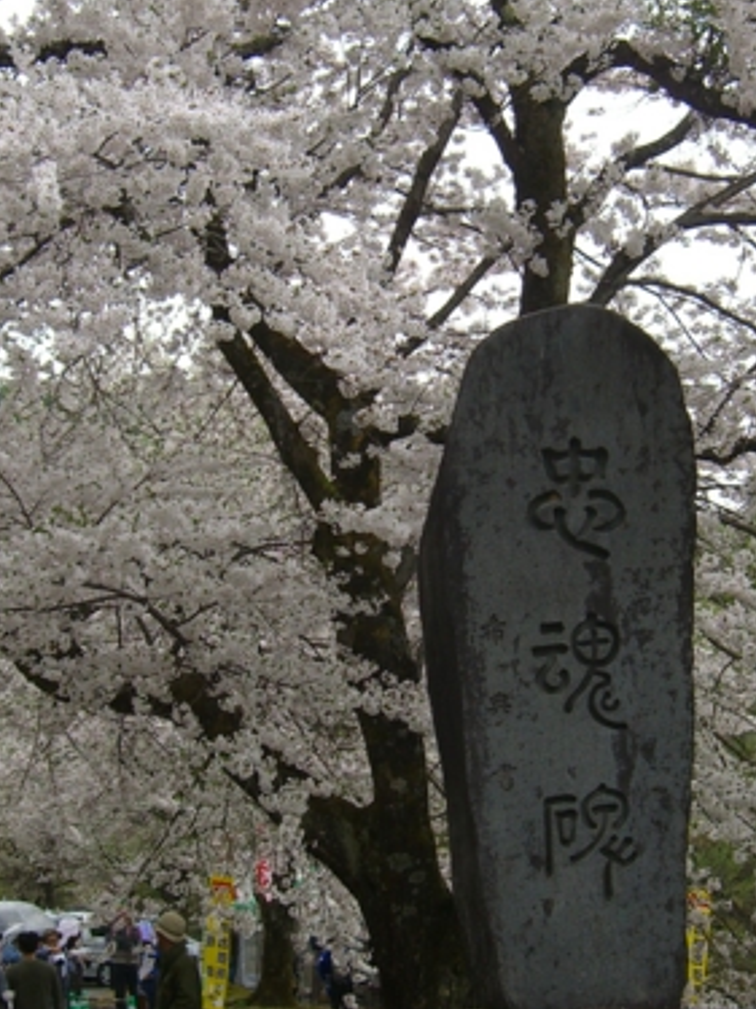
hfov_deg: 18.2
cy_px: 533
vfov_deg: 24.1
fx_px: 2360
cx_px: 406
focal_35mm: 81
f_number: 4
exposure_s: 1/160
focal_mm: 7.9
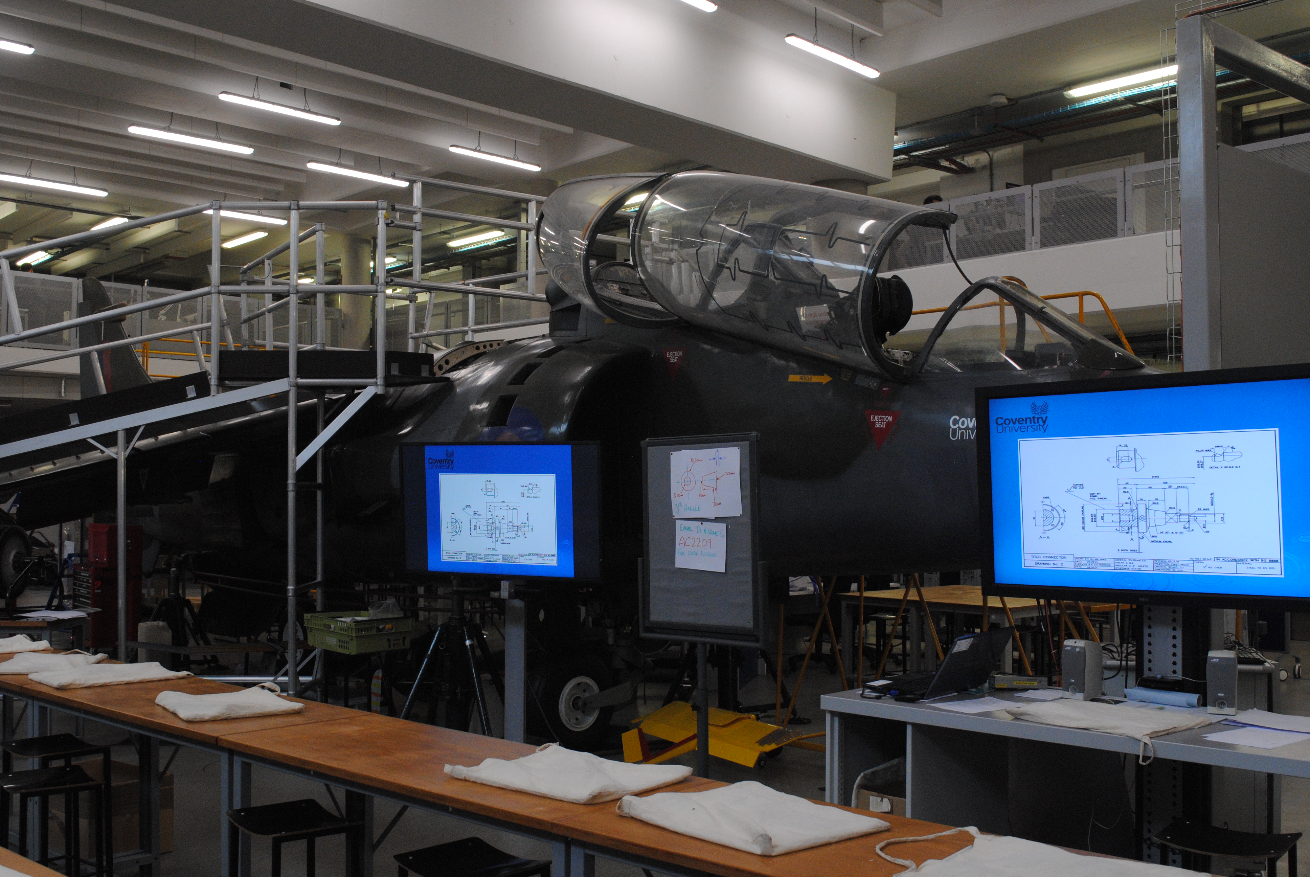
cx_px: 655
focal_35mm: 38
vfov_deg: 35.6
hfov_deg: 51.2
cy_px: 438
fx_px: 1366
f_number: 7.1
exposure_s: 1/80
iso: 800
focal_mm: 25
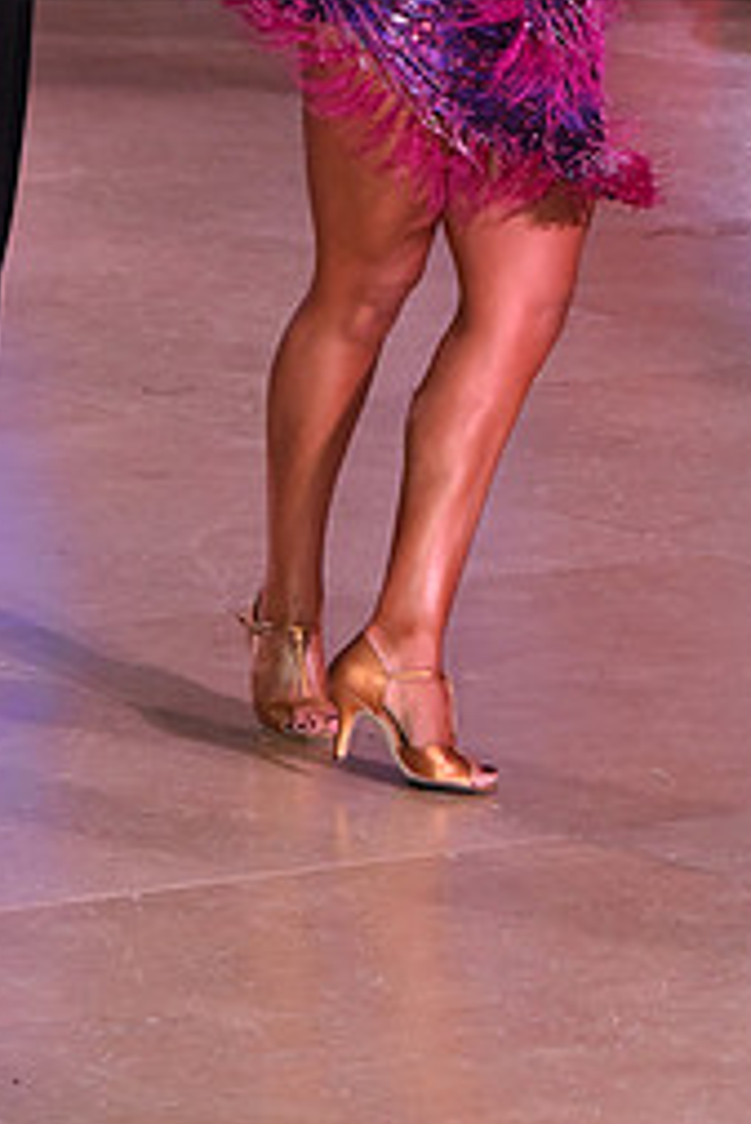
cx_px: 291
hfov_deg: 5.5
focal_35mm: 252
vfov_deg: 8.1
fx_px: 7874
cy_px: -147
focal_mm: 110
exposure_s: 1/320
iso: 2500
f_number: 7.1
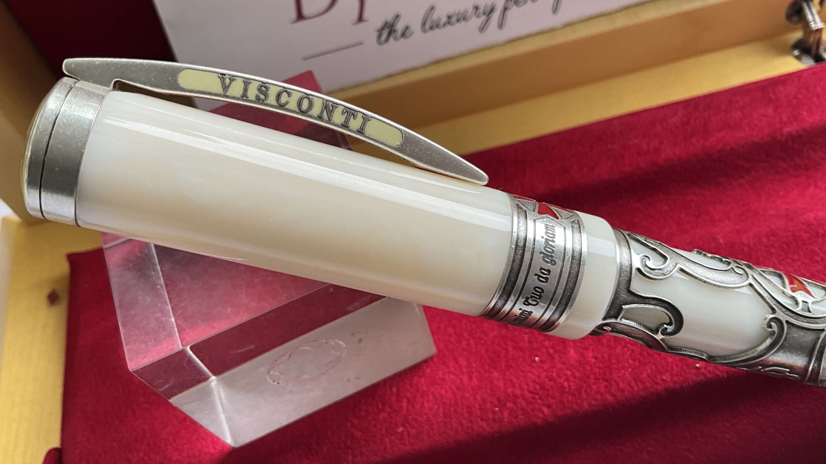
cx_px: 410
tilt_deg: -57.6
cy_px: 207
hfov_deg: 61.0
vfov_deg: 36.6
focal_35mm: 32
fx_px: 701
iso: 32
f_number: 1.8
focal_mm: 3
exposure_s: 1/122
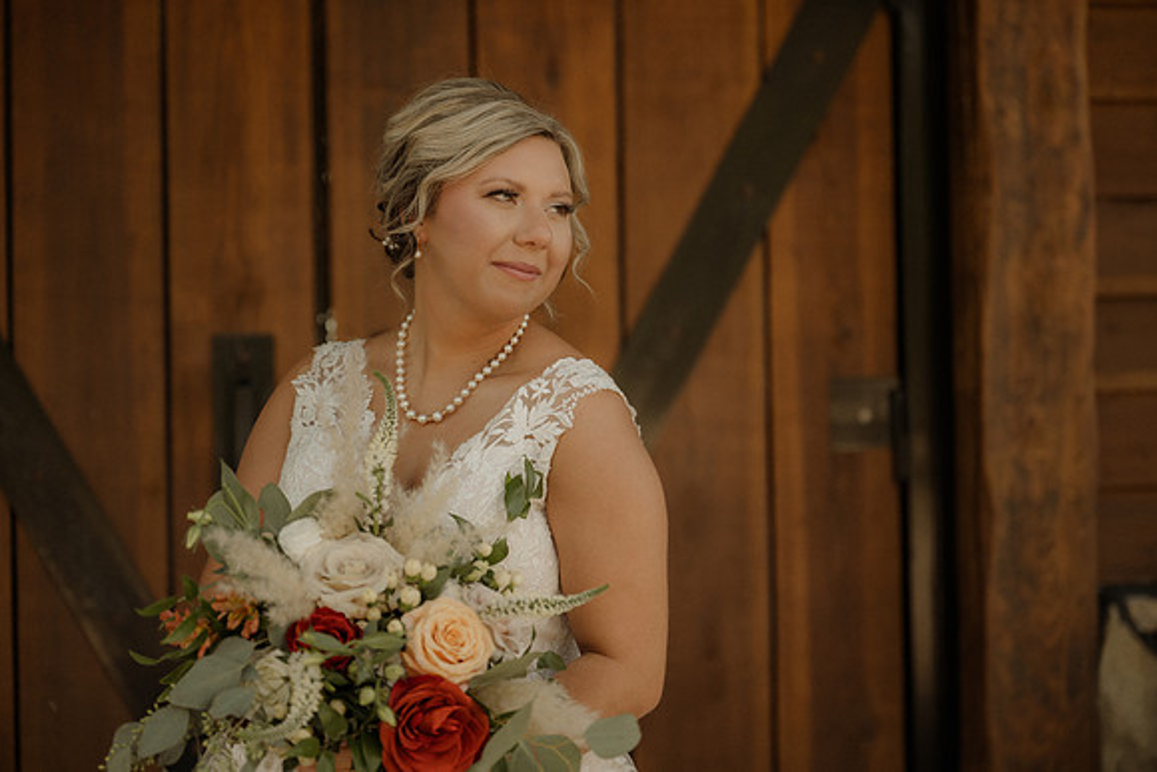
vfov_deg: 19.5
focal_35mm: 70
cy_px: 386
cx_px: 578
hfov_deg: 28.8
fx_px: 2250
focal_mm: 70
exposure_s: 1/640
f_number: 2.8
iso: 250
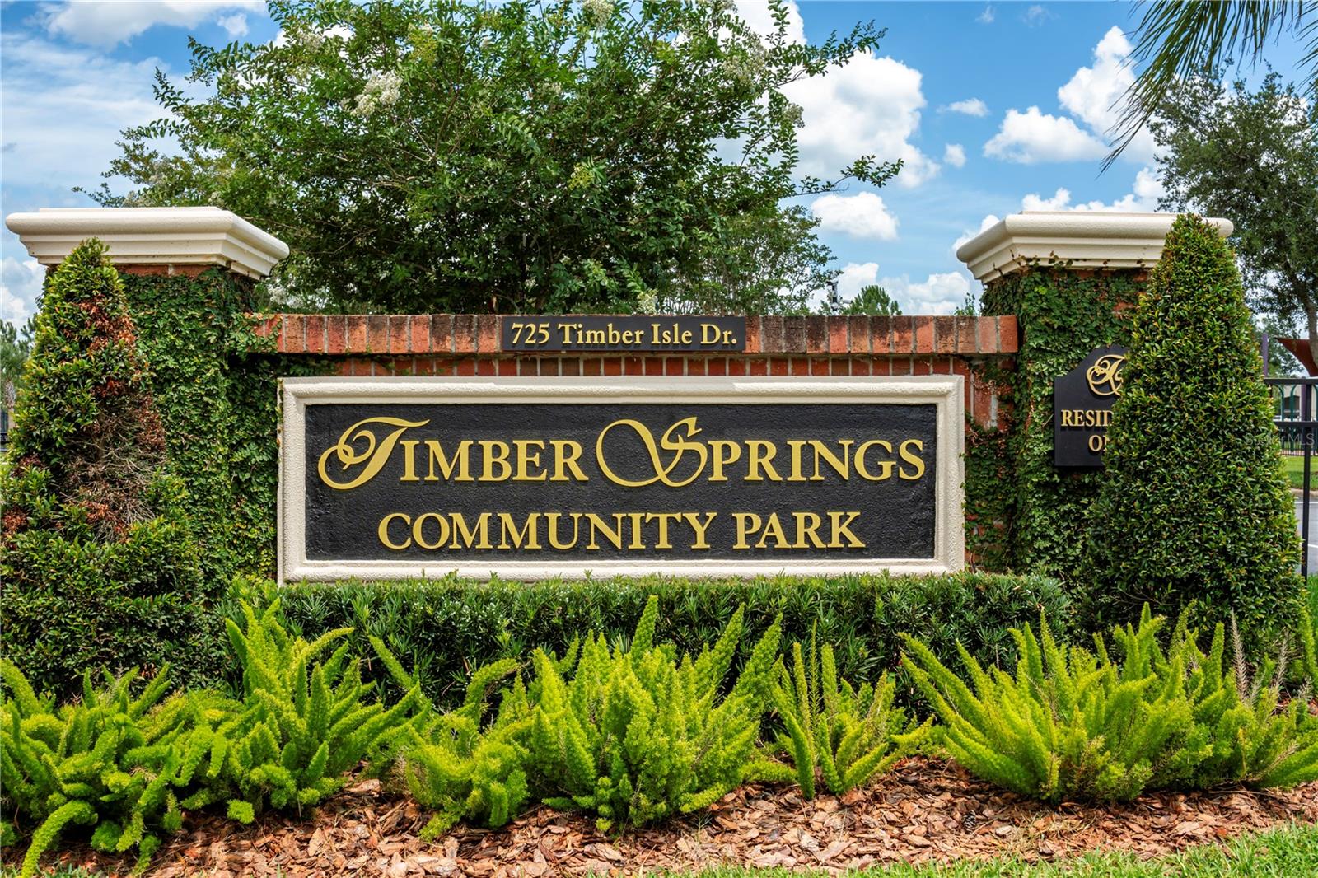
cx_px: 659
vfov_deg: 38.3
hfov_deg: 55.1
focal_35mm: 34
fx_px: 1263
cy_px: 439
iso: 200
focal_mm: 23
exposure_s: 1/200
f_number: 8
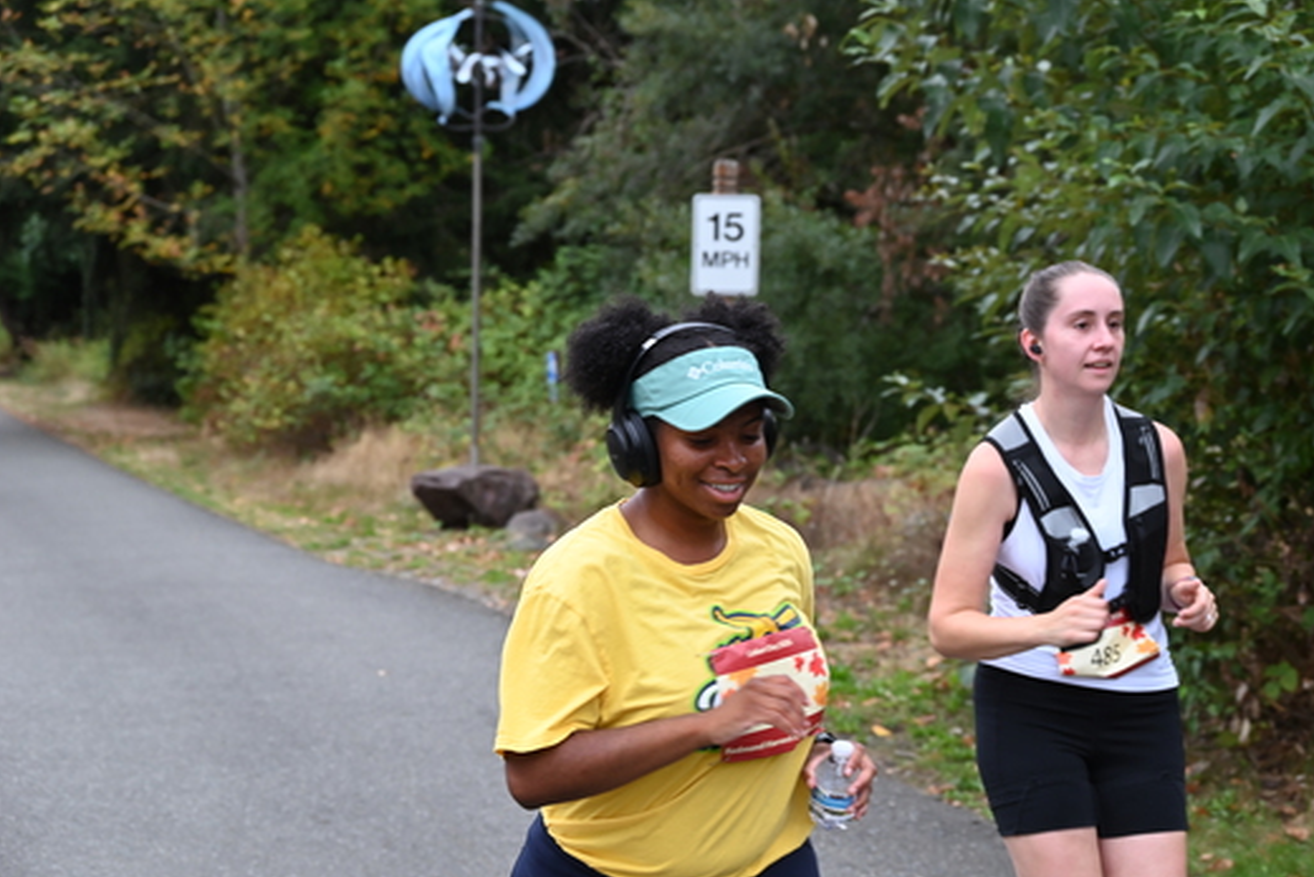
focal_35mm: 74
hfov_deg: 27.3
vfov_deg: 18.4
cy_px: 454
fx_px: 2702
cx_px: 692
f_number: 6
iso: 800
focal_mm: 70
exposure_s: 1/125
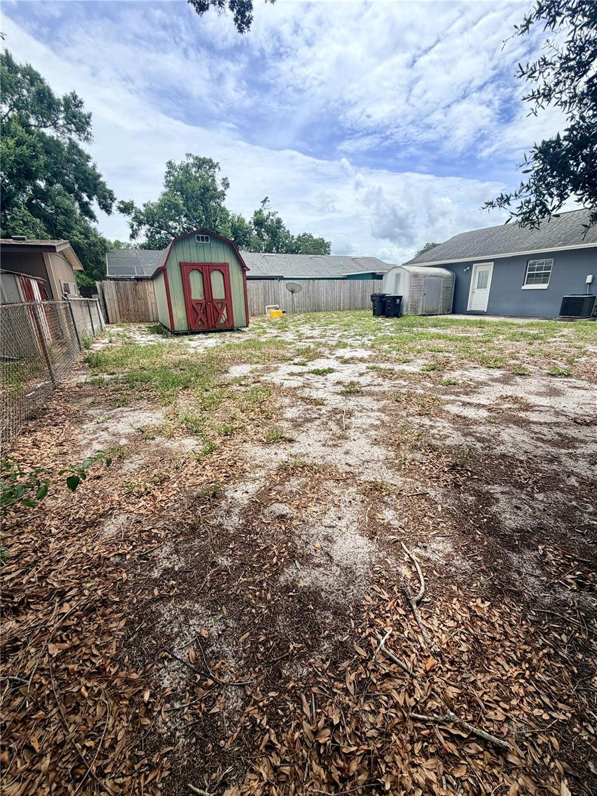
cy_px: 398
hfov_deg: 85.7
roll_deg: +1.4
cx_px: 298
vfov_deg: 102.1
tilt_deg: -16.8
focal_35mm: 14
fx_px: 322
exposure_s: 1/1087
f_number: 2.2
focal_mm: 2.22
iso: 20
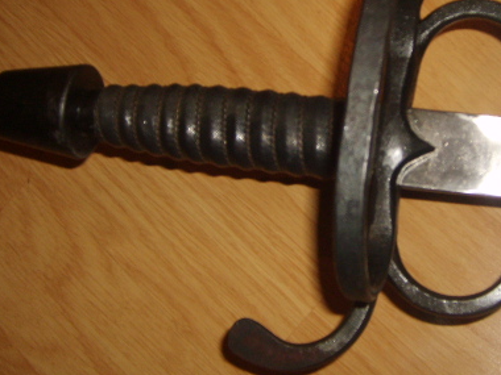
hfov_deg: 32.6
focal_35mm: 59
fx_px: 854
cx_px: 310
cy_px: 138
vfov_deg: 24.7
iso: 100
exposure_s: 1/45
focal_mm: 5.8
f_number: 2.8
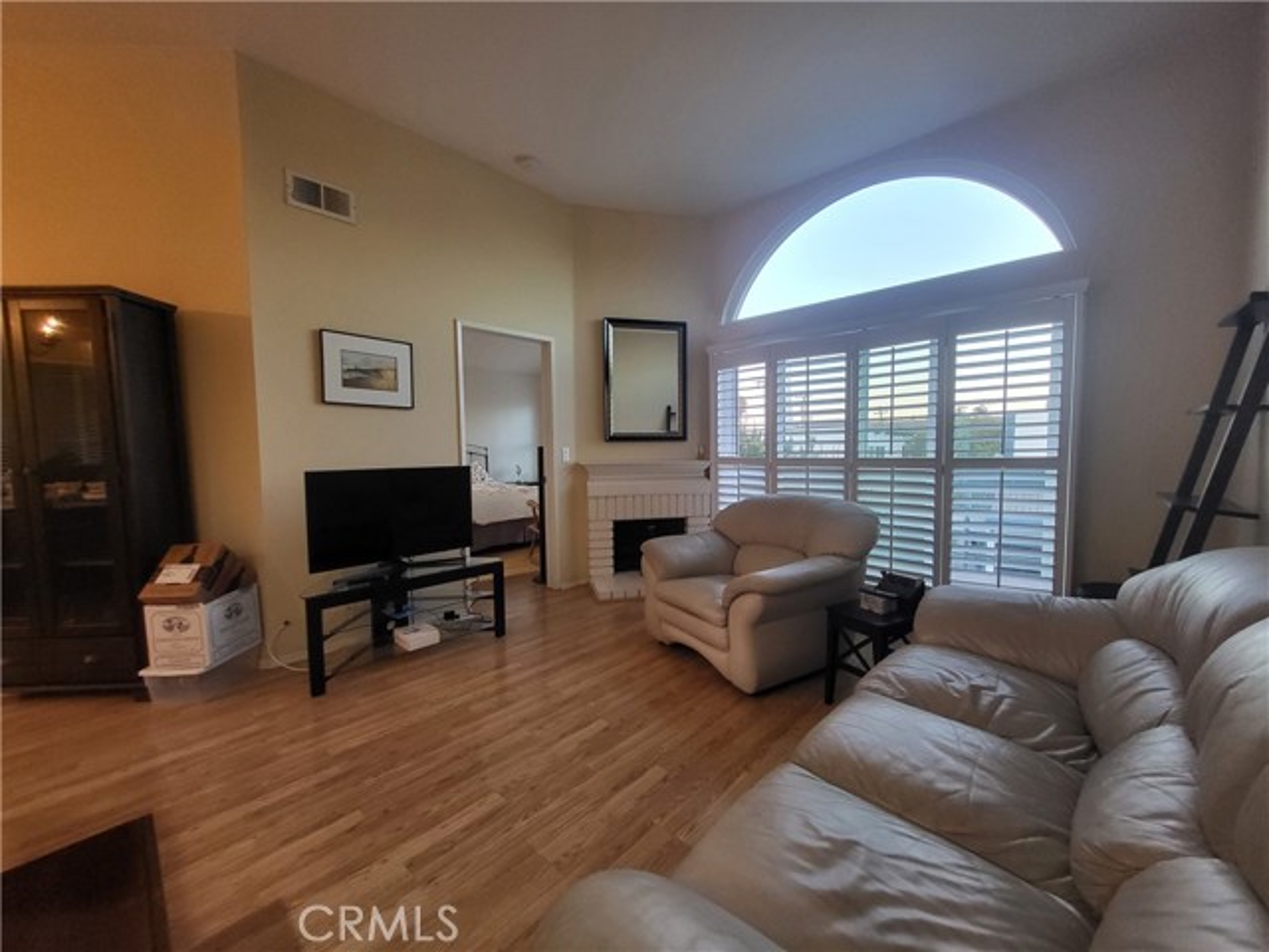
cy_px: 476
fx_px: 477
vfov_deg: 89.9
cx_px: 634
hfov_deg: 106.2
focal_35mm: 13
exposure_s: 1/40
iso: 320
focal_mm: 1.74
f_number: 2.2
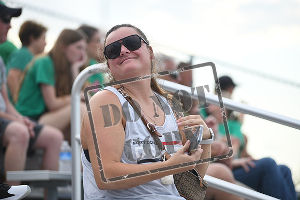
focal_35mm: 135
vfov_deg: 10.2
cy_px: 100
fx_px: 1125
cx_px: 150
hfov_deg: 15.2
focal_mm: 135
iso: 250
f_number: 3.2
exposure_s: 1/1250
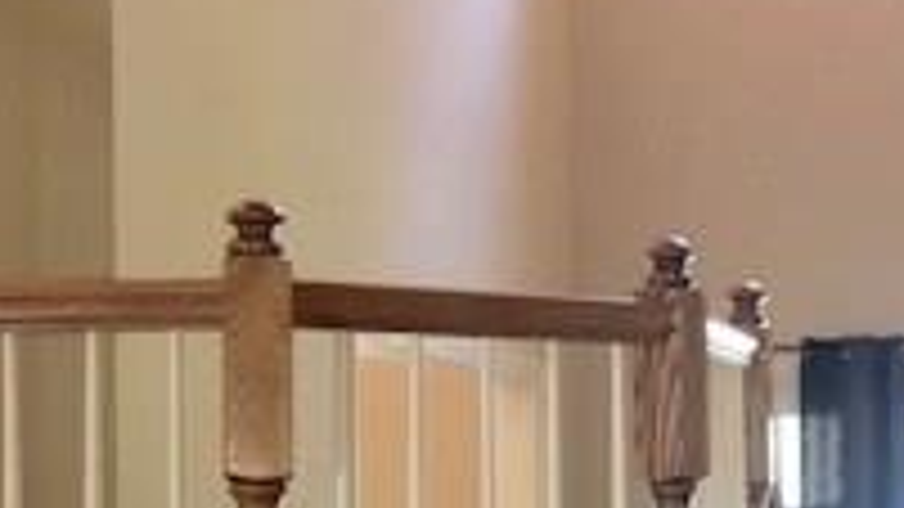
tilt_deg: +1.1
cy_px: 512
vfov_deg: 12.3
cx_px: 1030
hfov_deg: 20.8
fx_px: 2325
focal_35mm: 97
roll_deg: +0.8
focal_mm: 3.99
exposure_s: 1/30
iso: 50
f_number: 1.8
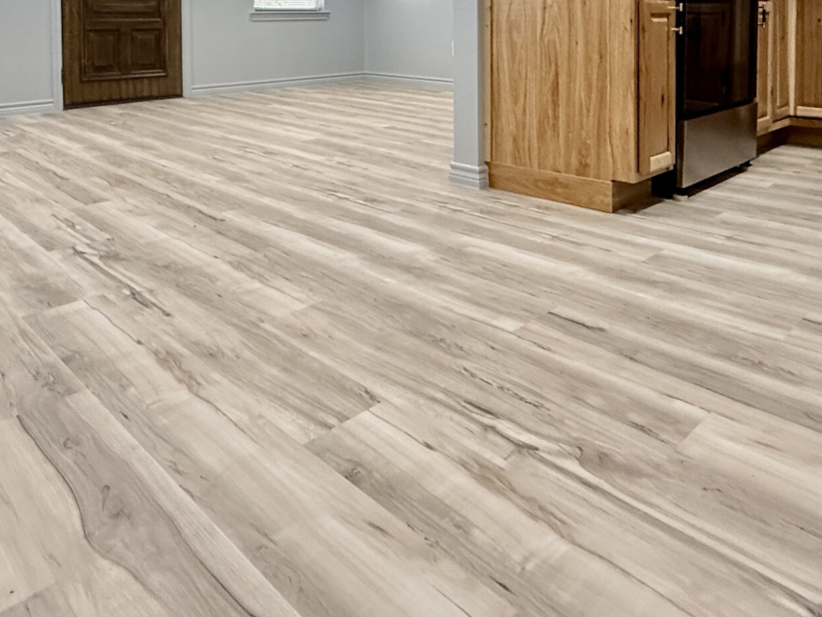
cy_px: 34
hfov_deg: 61.6
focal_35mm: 29
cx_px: 391
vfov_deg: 43.1
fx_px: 689
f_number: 2.2
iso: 320
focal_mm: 2.22
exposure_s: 1/120
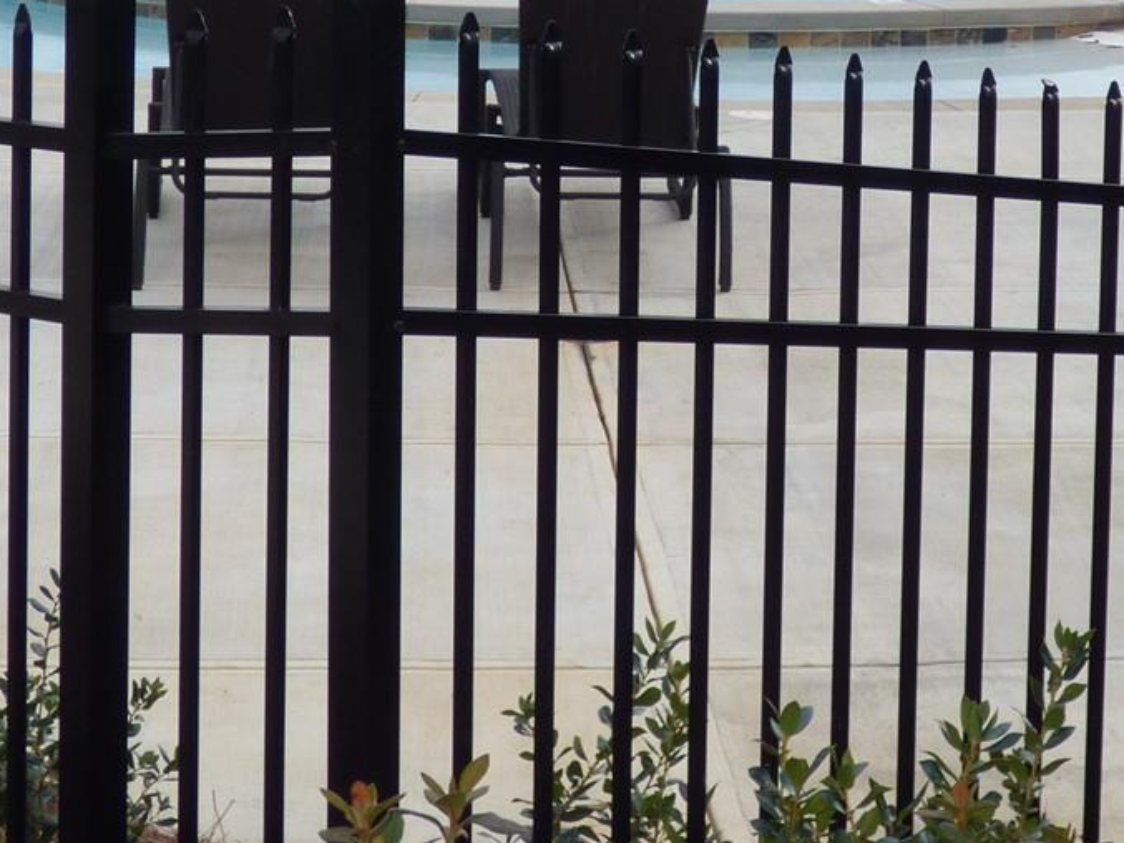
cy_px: 40
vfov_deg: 11.9
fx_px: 4027
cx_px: 875
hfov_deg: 15.8
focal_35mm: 124
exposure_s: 1/640
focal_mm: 7.37
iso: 100
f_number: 3.6
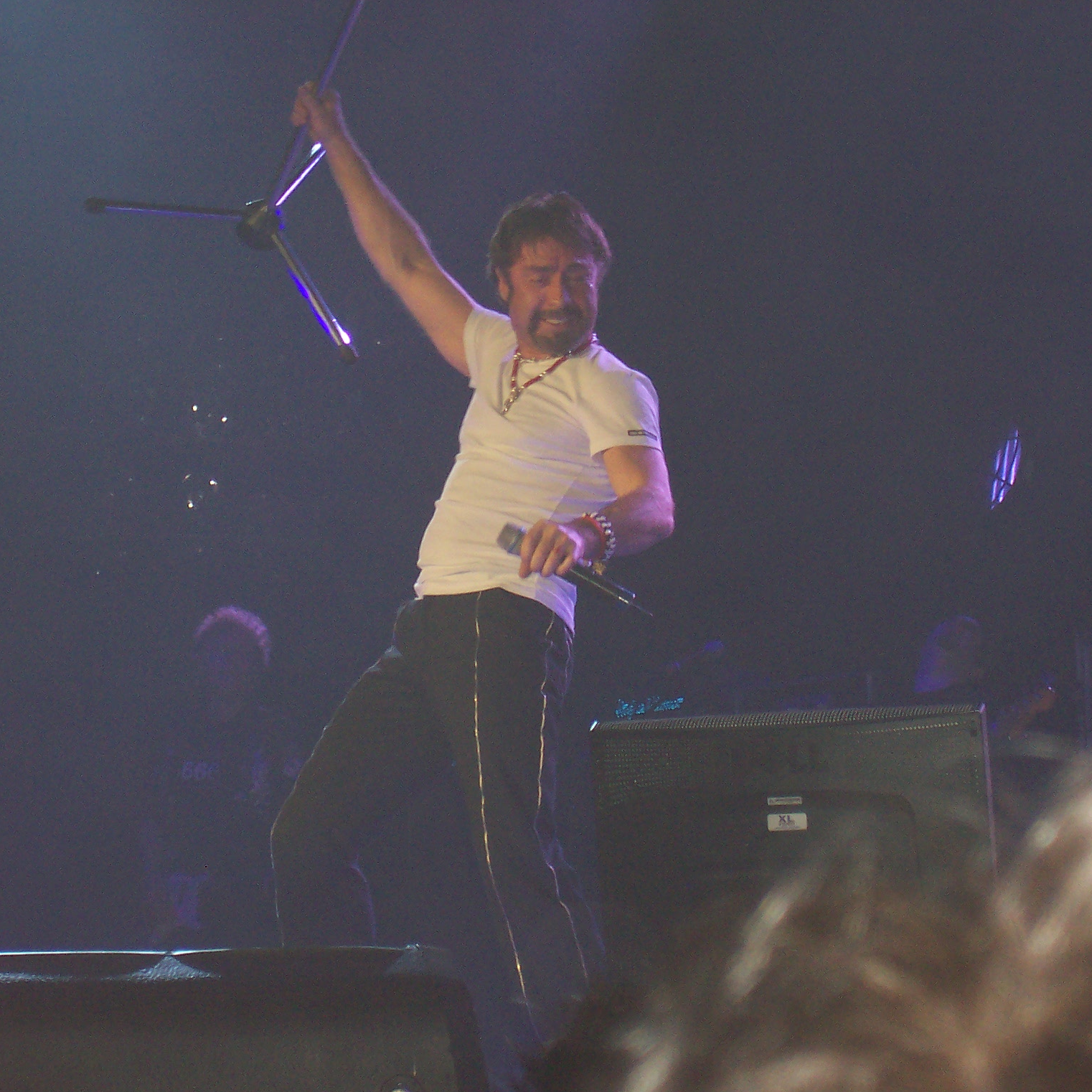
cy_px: 546
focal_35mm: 131
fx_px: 4675
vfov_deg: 13.3
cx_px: 462
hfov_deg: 13.3
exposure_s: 1/90
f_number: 4.8
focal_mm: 16.8
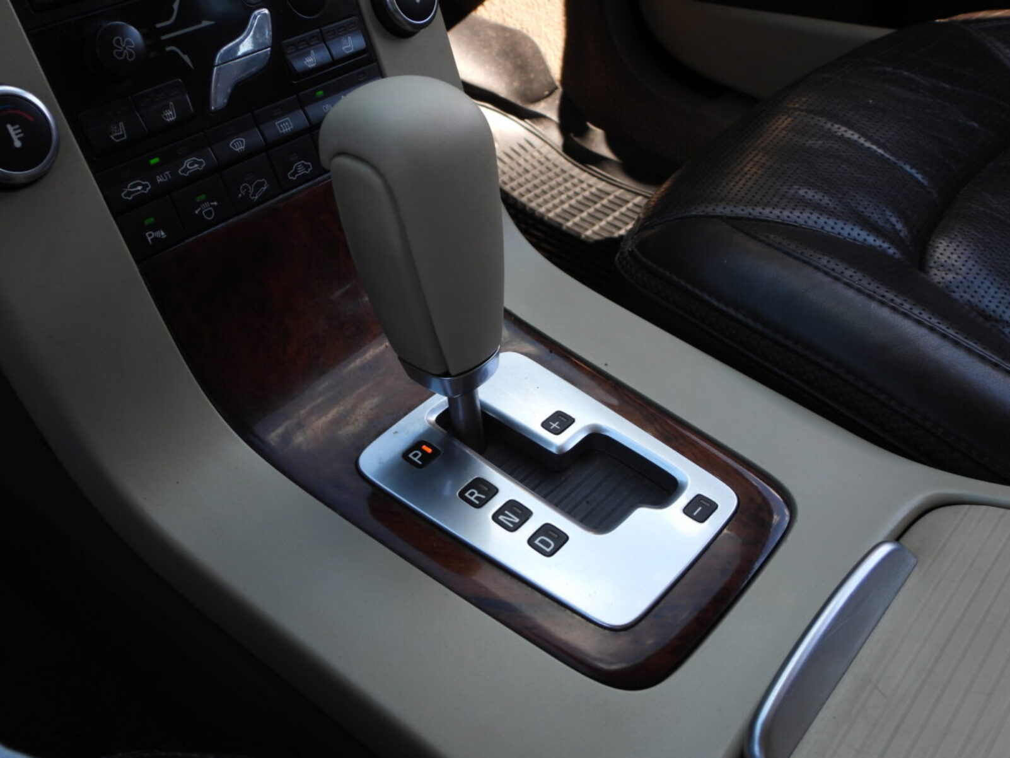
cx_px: 505
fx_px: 934
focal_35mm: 32
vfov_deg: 44.2
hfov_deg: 56.8
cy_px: 379
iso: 100
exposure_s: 1/200
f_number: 3.2
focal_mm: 5.8
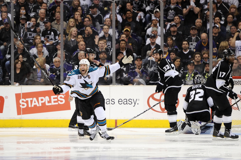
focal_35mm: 200
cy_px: 80
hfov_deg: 10.3
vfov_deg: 6.9
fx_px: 1338
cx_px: 120
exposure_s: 1/1000
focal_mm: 200
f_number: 3.2
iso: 2000
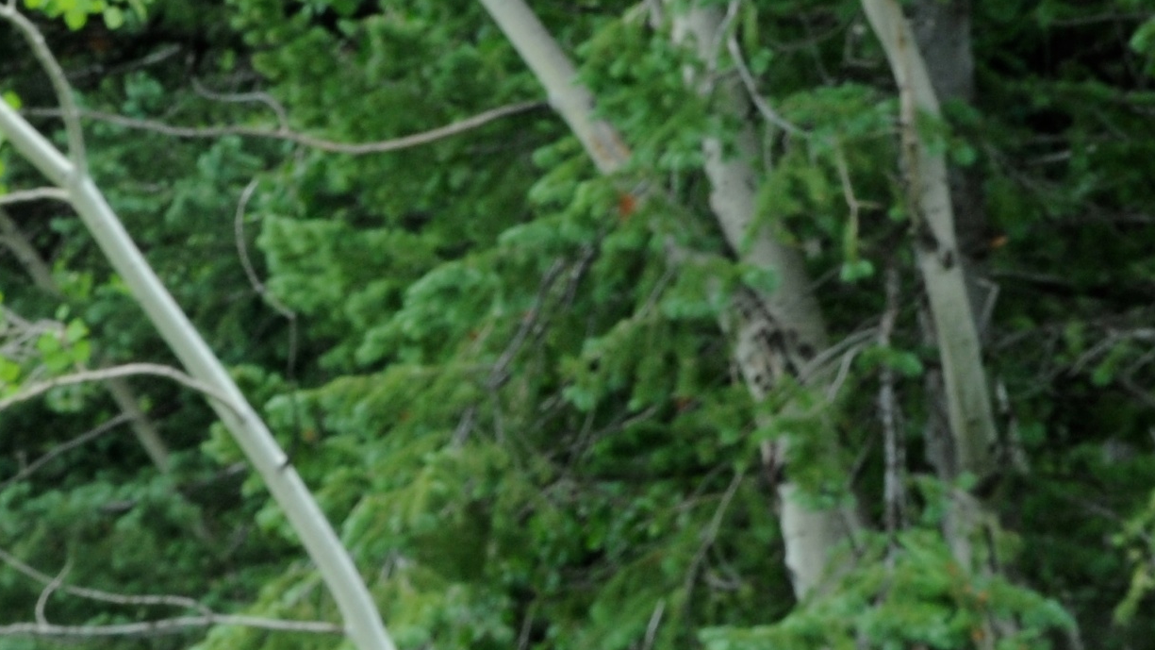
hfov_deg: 5.7
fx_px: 11699
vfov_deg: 3.2
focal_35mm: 382
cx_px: 379
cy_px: 1225
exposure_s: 1/80
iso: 640
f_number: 16
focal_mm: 105
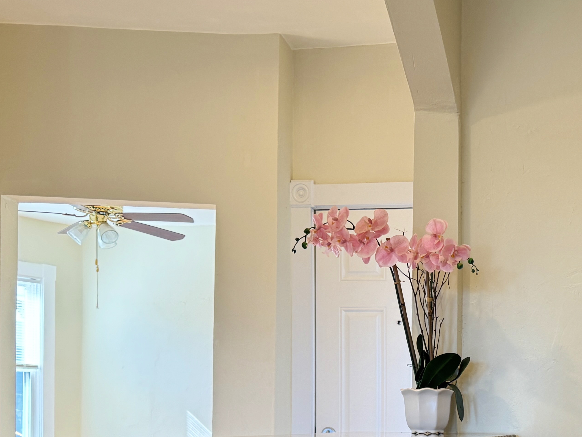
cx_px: 569
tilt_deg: -0.2
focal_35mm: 54
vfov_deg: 25.9
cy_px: 416
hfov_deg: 32.9
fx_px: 908
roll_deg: -0.6
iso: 125
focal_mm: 6.86
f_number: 1.78
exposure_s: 1/120
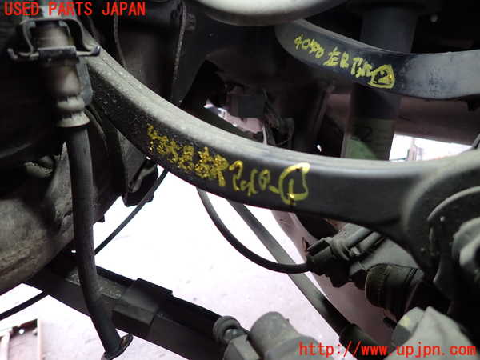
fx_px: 347
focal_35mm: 25
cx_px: 240
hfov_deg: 69.4
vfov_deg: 54.9
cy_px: 180
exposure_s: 1/100
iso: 200
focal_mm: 4.5
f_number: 2
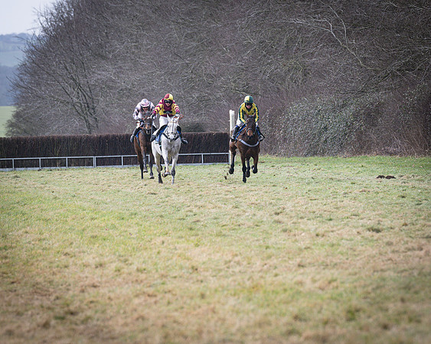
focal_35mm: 338
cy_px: 172
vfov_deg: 4.6
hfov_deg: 5.7
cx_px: 216
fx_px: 4310
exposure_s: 1/1000
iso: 400
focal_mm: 200
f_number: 5
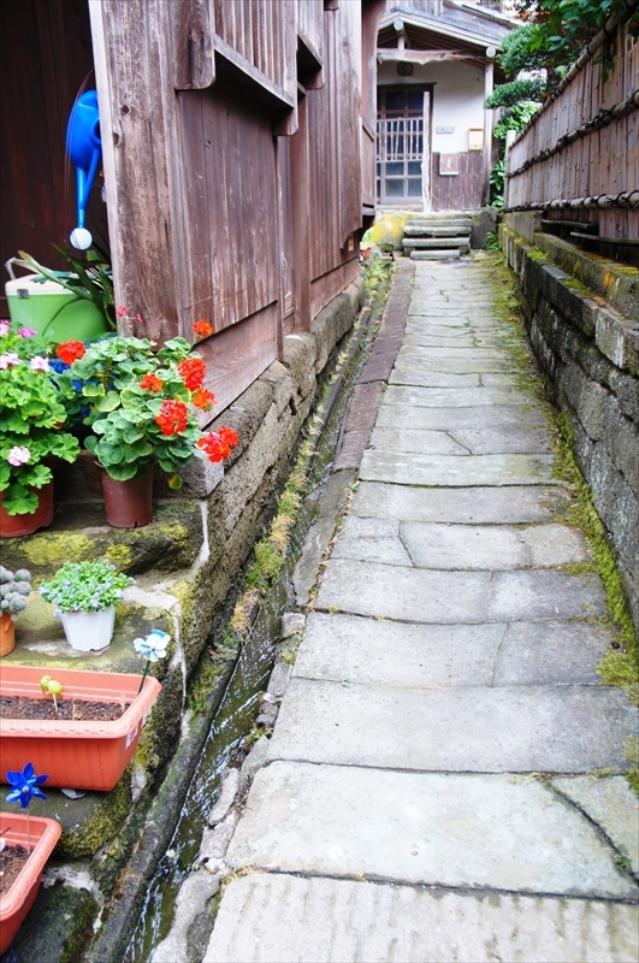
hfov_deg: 43.5
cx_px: 320
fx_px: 801
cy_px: 482
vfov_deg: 62.0
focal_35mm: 30
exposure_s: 1/160
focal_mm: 20
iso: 500
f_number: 4
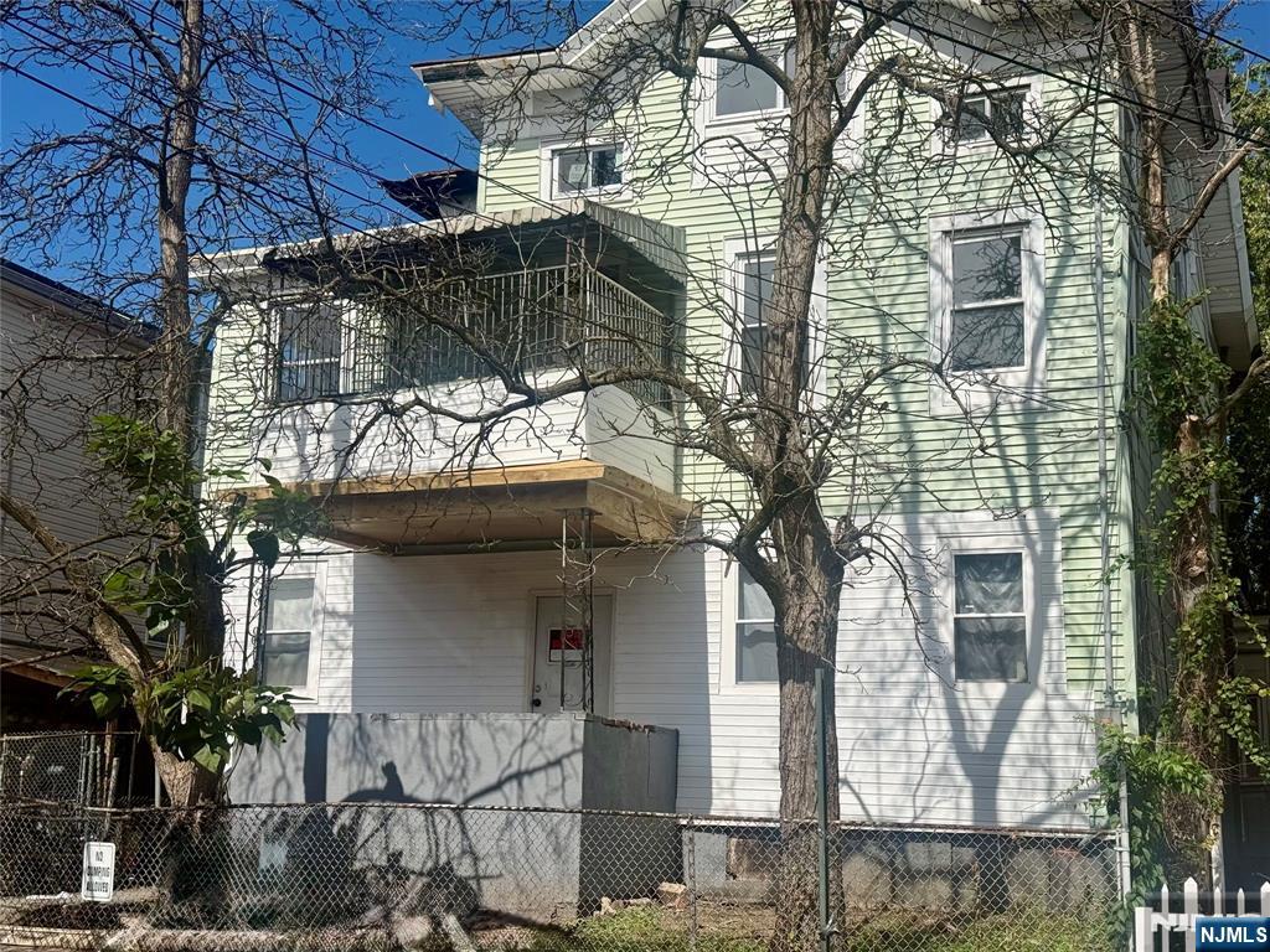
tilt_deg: +11.1
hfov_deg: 39.7
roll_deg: -2.3
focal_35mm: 48
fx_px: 1761
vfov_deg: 30.3
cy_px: 476
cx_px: 635
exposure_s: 1/8772
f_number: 1.78
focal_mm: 6.76
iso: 64
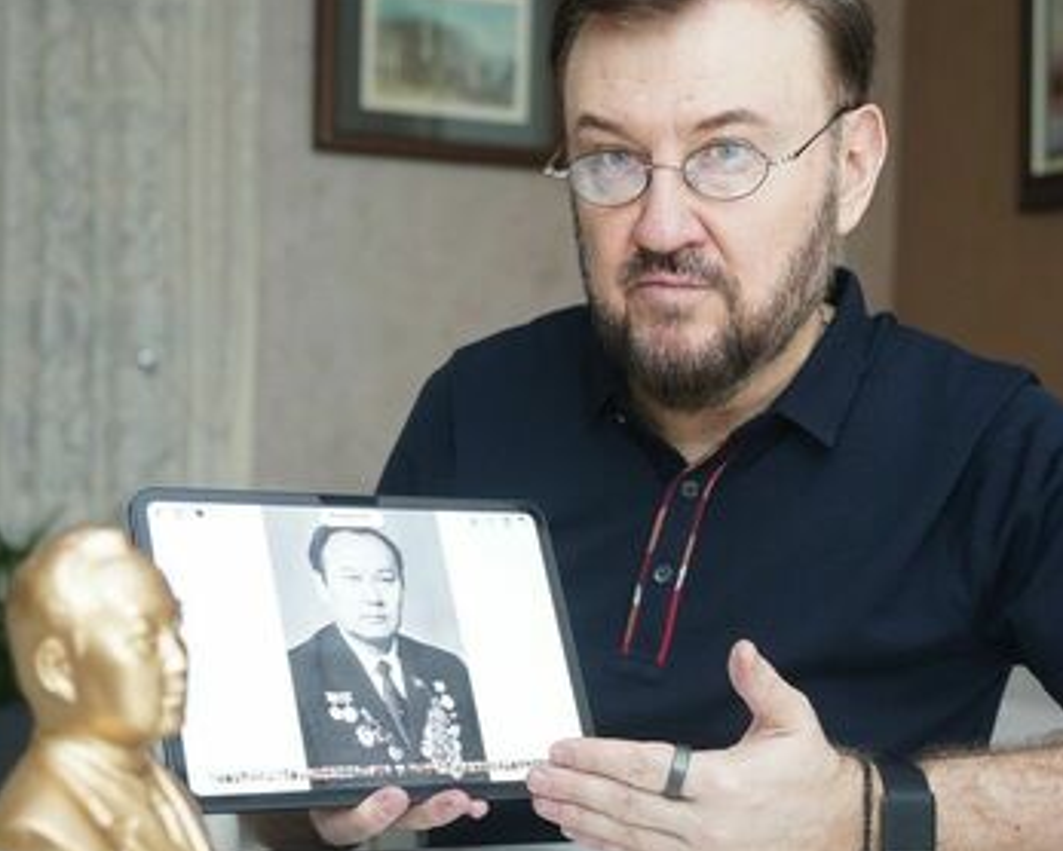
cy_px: 496
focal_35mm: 73
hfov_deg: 26.0
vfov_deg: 21.0
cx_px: 665
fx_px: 2298
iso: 1600
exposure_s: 1/125
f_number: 4
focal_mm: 45
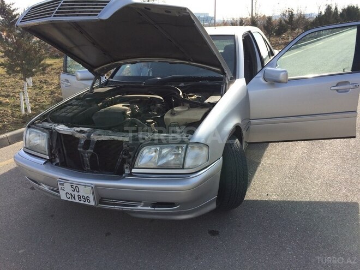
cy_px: 135
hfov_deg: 61.7
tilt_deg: -19.9
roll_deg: +3.8
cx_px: 180
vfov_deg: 48.2
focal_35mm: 29
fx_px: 302
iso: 32
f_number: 2.2
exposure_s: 1/1244
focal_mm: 4.15
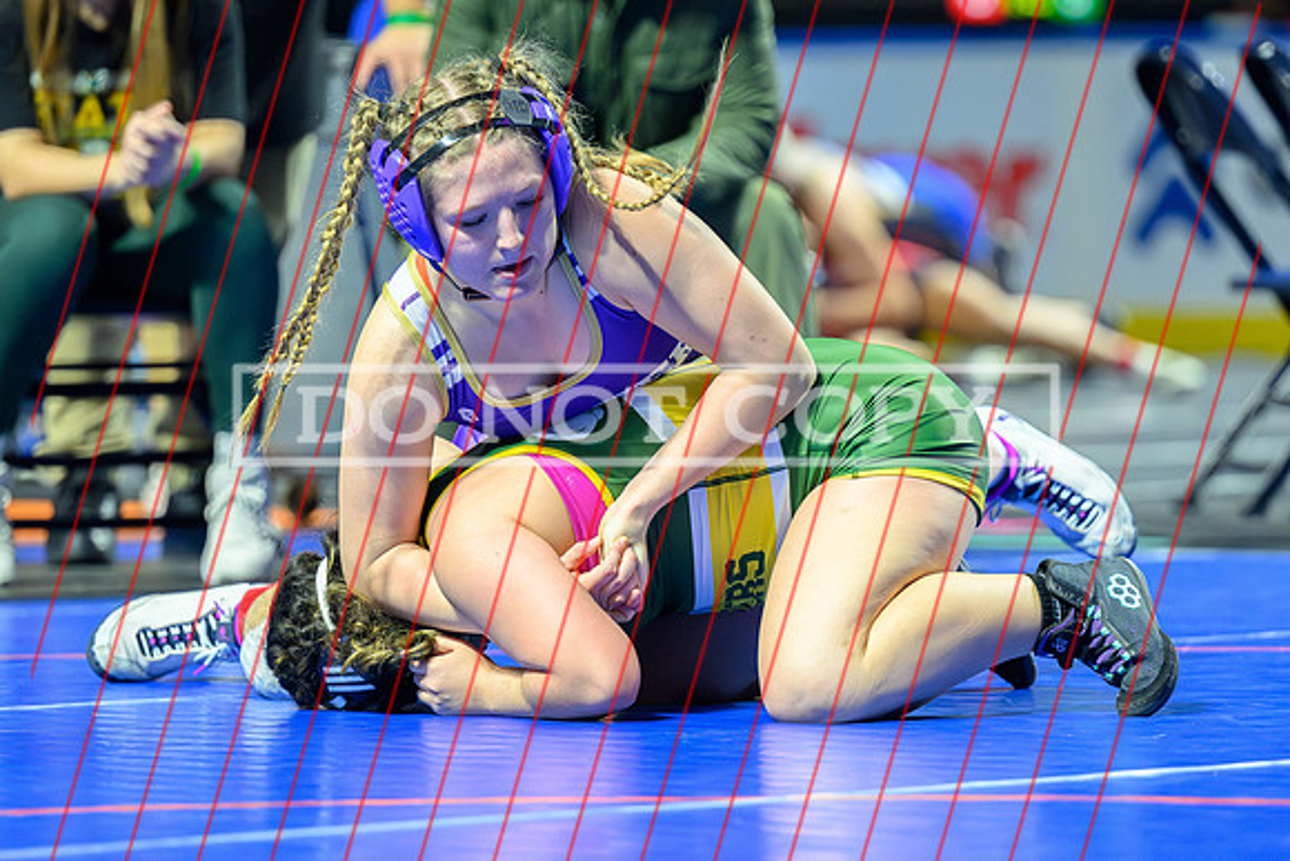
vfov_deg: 4.8
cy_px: 443
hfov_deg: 7.1
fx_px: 10327
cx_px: 702
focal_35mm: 288
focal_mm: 175
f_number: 2.8
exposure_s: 1/800
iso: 4000
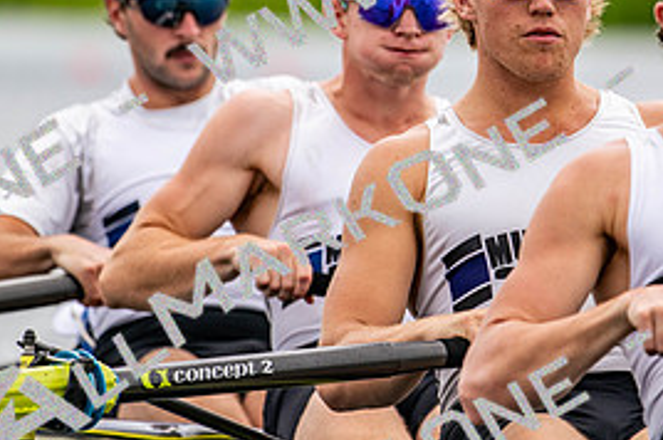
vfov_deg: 1.6
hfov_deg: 2.4
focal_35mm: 866
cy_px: 91
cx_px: 492
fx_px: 15929
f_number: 4.5
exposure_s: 1/2500
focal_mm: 400
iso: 280
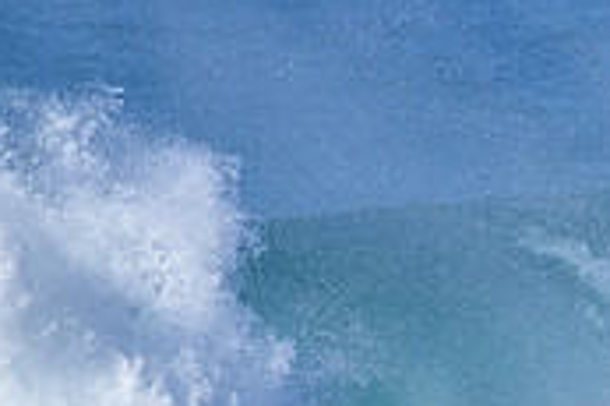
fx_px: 31825
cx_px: 892
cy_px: 538
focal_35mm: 1880
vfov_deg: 0.7
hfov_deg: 1.1
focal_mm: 560
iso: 560
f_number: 8
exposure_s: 1/2000
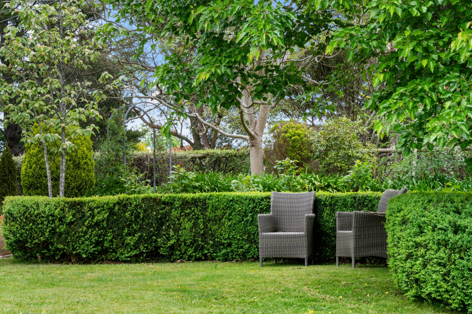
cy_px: 157
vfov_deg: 18.5
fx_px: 965
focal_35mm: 74
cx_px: 236
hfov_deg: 27.5
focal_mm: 49.1
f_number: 9
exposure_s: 1/40
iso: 250
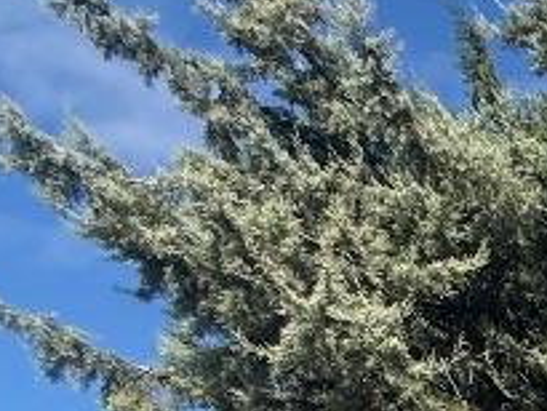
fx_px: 1297
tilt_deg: +7.3
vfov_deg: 14.8
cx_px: 1355
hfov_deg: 14.3
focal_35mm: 82
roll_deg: +1.1
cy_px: 822
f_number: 2.2
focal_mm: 2.22
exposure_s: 1/2506
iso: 50
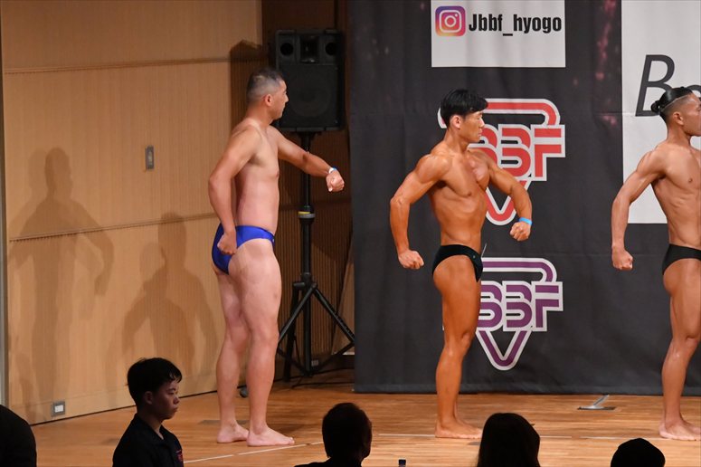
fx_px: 4671
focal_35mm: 240
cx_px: 350
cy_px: 234
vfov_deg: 5.7
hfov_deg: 8.6
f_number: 5.6
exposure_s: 1/400
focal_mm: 160
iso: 9000
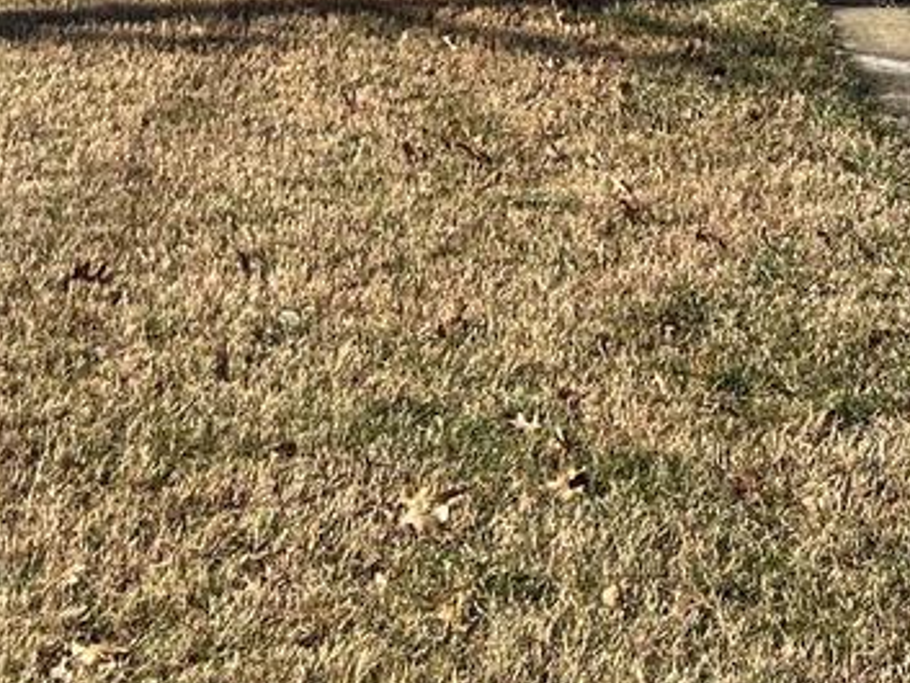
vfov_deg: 12.3
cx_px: 278
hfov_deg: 18.5
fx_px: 2788
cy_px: -696
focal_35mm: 106
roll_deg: -2.5
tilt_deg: +9.9
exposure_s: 1/2967
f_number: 1.6
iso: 50
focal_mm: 5.1
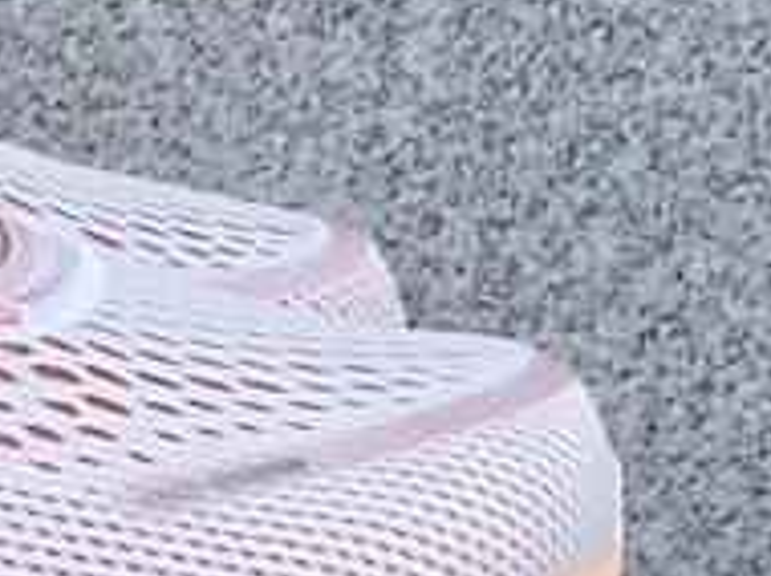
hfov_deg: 12.5
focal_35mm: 147
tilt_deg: -21.1
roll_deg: -0.6
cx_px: -515
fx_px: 3270
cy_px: 793
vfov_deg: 9.8
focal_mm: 3.3
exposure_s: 1/299
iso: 25
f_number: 2.4
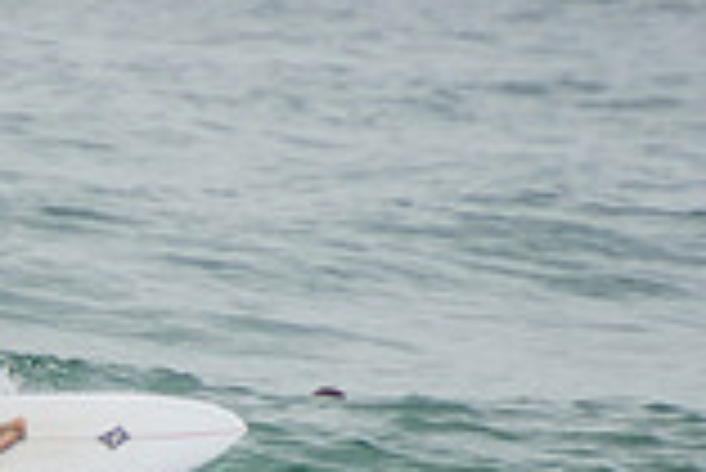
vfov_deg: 0.6
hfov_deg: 1.0
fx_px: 42516
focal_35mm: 2166
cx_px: -40
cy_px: 456
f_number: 5.6
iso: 220
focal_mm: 390
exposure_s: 1/1600
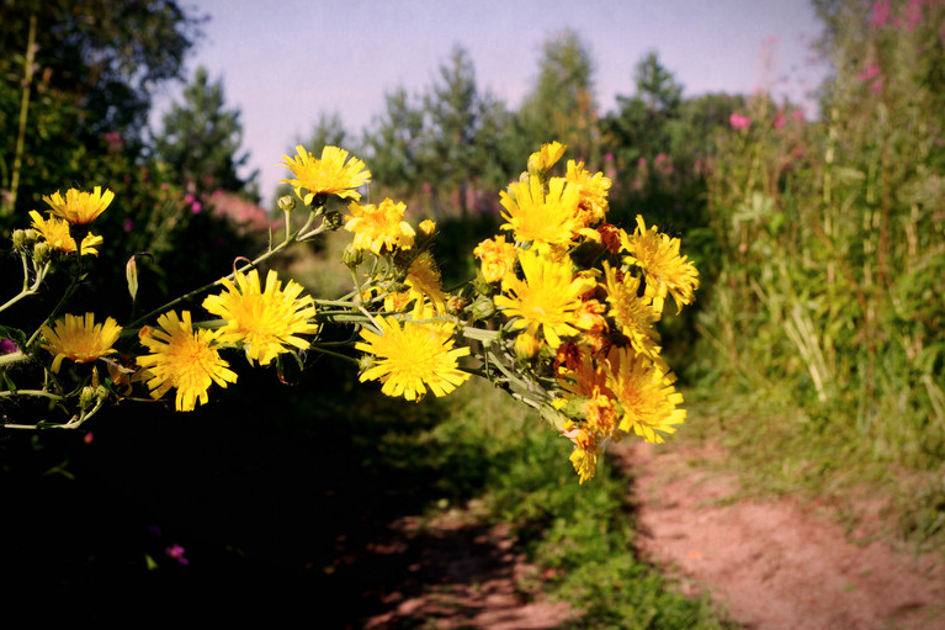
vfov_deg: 22.0
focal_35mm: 62
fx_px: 1616
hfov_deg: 32.6
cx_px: 431
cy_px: 303
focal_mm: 35
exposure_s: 1/125
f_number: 13
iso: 100
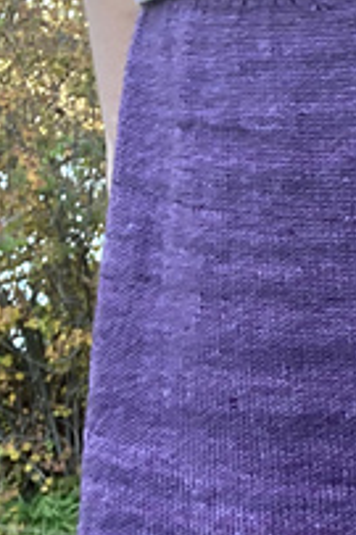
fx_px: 1560
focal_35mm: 105
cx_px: 450
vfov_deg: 19.3
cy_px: 427
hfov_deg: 12.6
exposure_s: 1/86
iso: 80
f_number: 2.2
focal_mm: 2.87
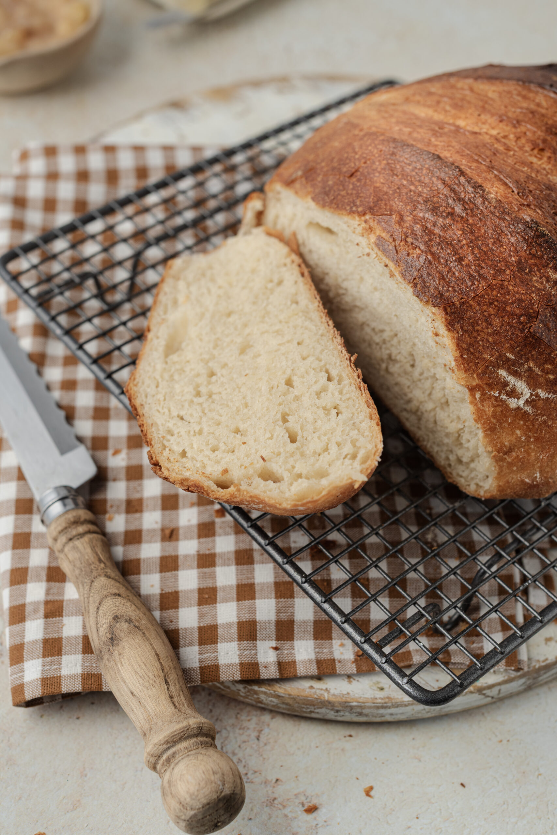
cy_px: 418
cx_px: 278
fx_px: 1160
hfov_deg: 27.0
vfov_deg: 39.6
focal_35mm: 50
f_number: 5.6
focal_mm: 50
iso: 200
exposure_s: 1/40
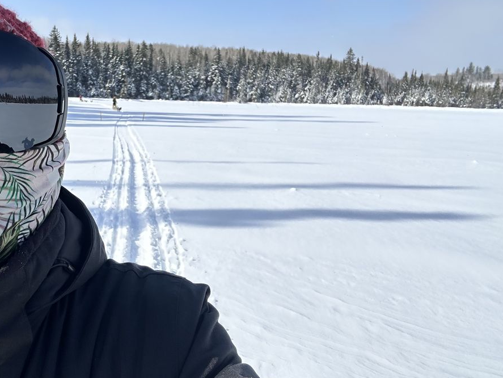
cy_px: 162
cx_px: 168
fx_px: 509
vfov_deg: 40.6
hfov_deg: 51.6
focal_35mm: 35
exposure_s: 1/1859
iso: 25
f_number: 1.9
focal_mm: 2.69
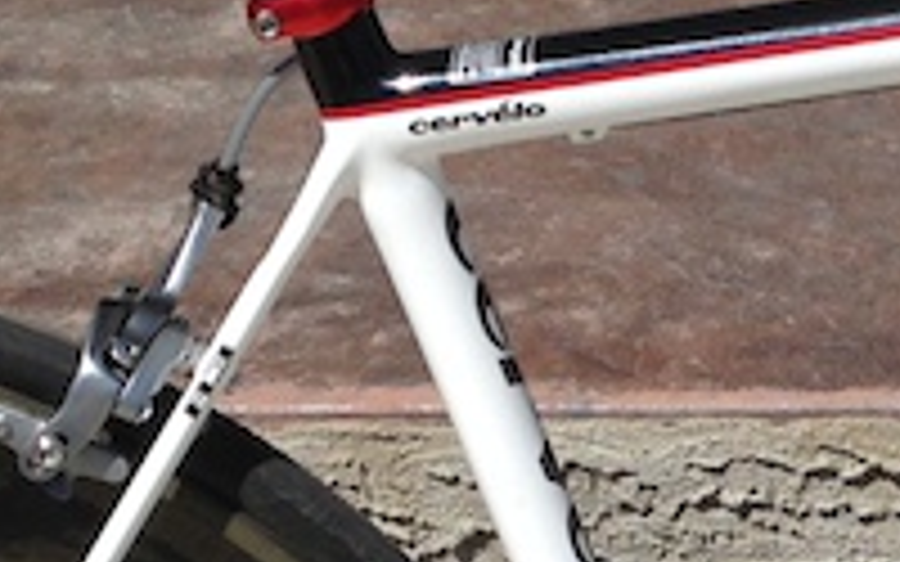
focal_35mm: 179
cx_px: 1004
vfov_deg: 7.3
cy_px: 638
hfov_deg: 11.5
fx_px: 4390
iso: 50
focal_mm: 4.12
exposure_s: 1/2857
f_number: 2.4
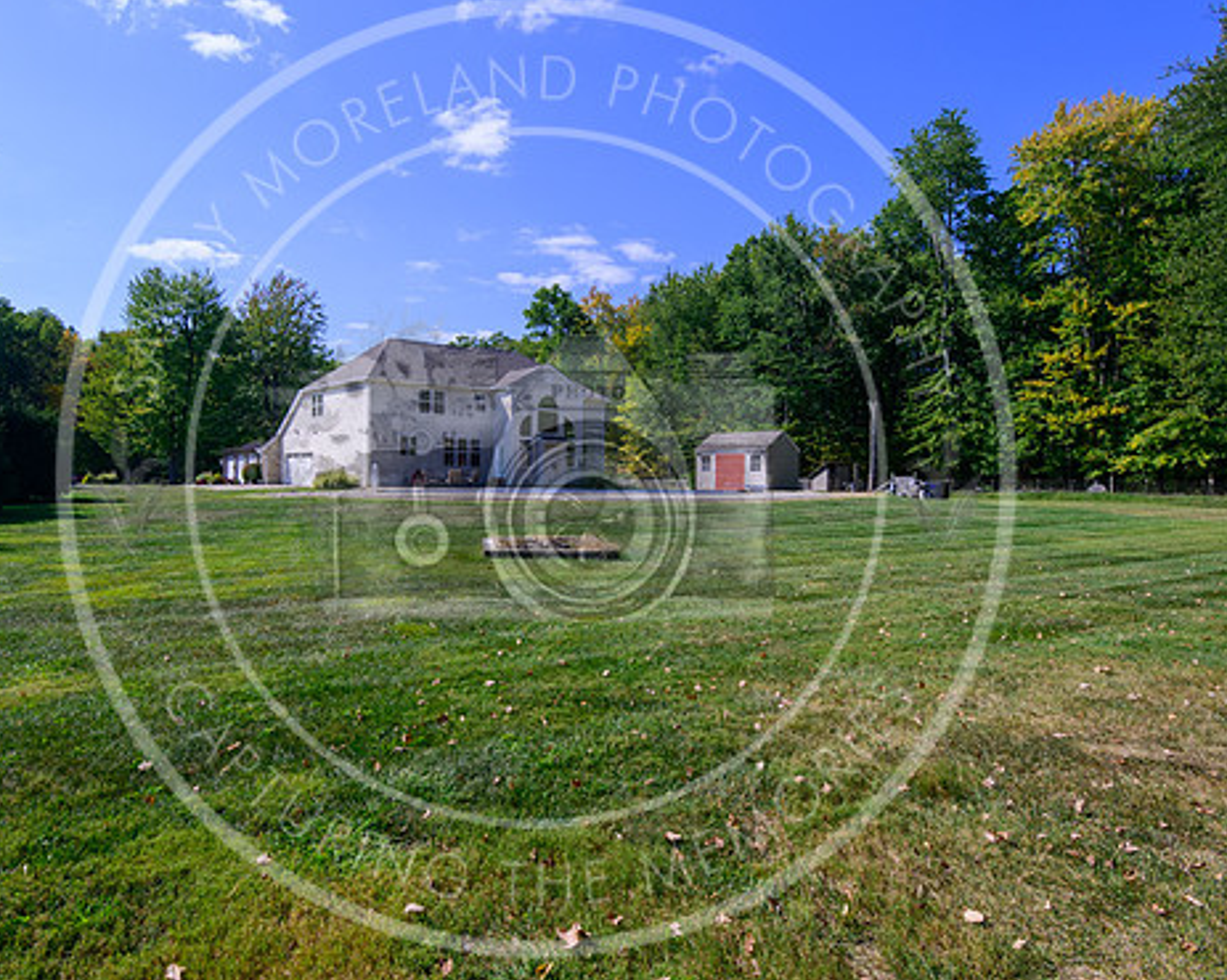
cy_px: 478
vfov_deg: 68.1
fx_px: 726
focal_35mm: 20
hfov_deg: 80.0
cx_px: 538
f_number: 9
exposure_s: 1/160
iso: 100
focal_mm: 17
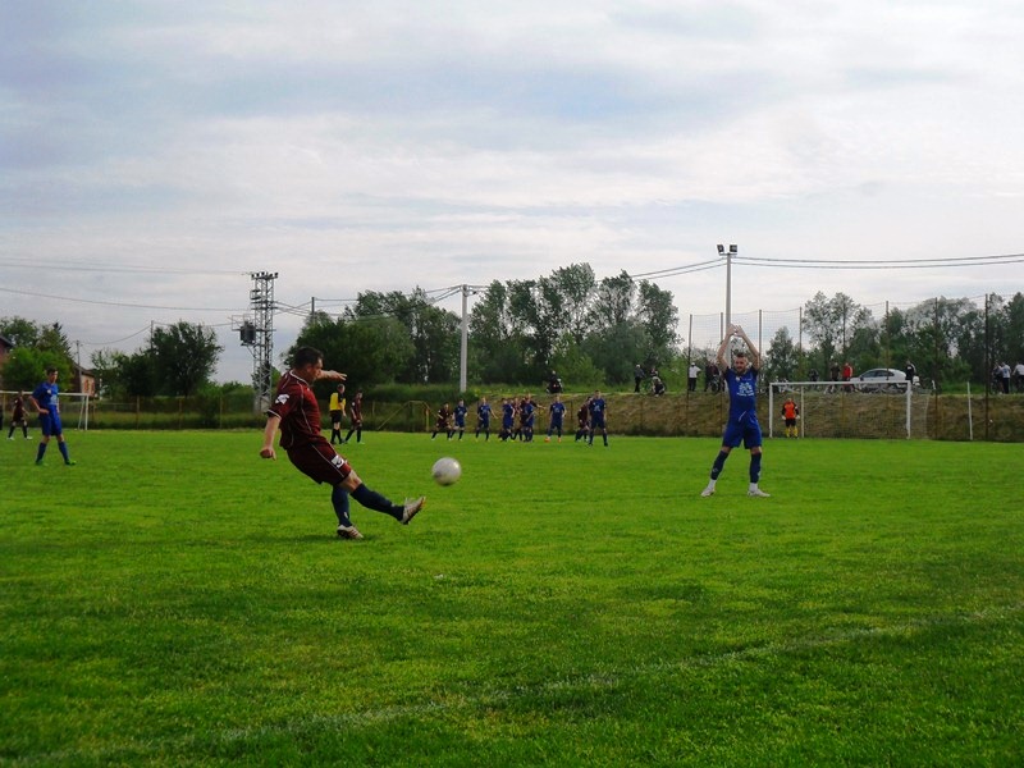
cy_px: 384
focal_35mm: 44
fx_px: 1302
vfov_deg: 32.9
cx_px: 512
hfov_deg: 42.9
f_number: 4.5
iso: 100
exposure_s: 1/750
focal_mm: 7.8
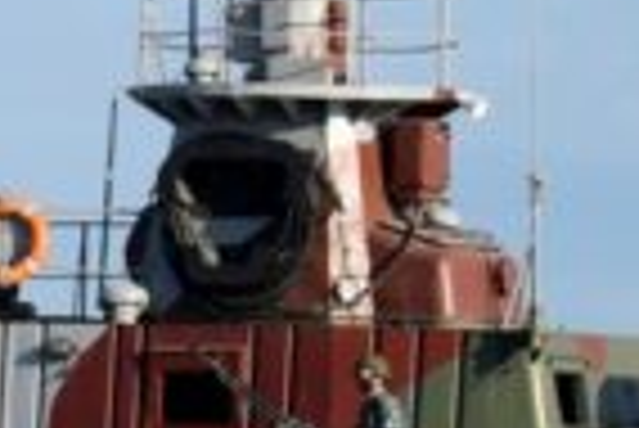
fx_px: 7285
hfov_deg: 4.9
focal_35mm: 410
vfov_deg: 3.4
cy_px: 241
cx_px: -688
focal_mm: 38
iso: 200
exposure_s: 1/400
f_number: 10
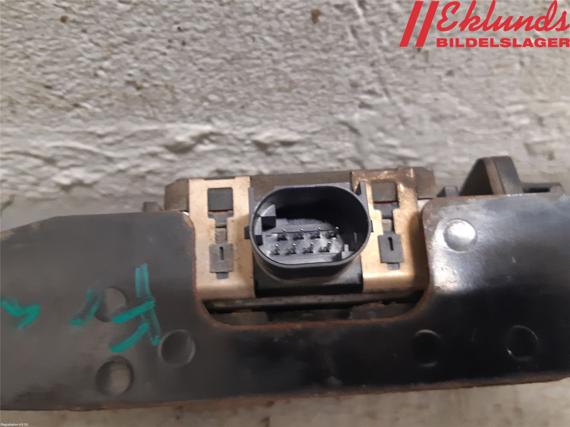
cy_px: 214
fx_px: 428
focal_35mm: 26
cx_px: 285
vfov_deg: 53.1
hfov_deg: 67.3
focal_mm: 3.93
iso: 250
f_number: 1.7
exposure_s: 1/25
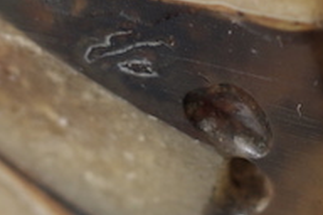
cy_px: -76
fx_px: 3508
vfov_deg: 3.5
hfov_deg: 5.3
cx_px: 167
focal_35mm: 391
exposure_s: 1/100
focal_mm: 50
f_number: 4
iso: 100
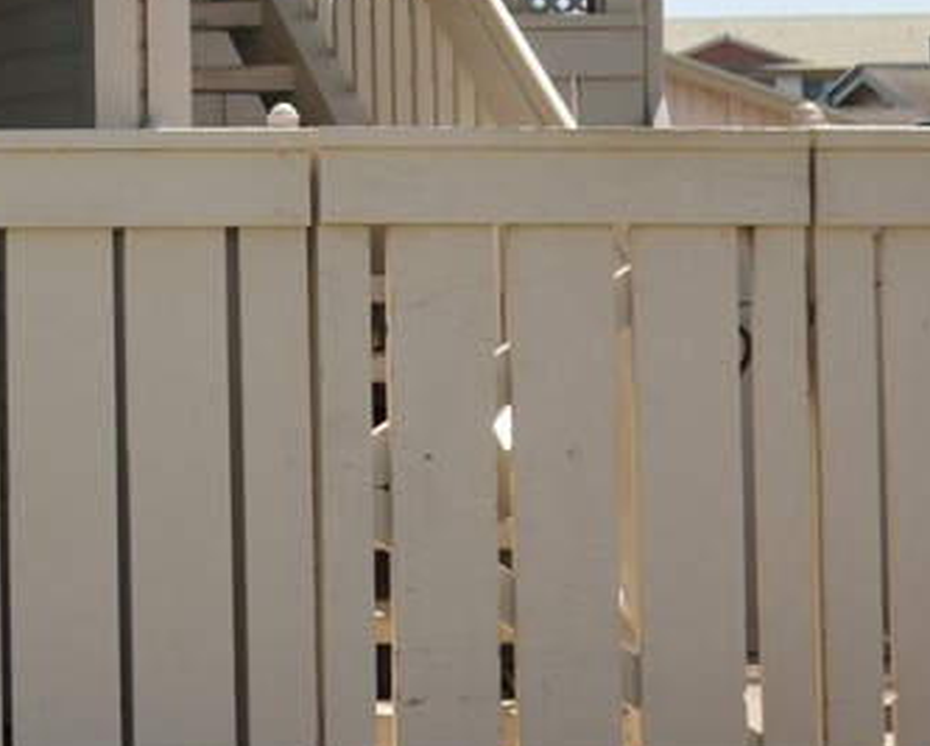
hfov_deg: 10.3
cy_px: -138
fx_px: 4738
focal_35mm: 172
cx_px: -933
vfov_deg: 8.9
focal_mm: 36
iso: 250
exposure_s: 1/1600
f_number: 4
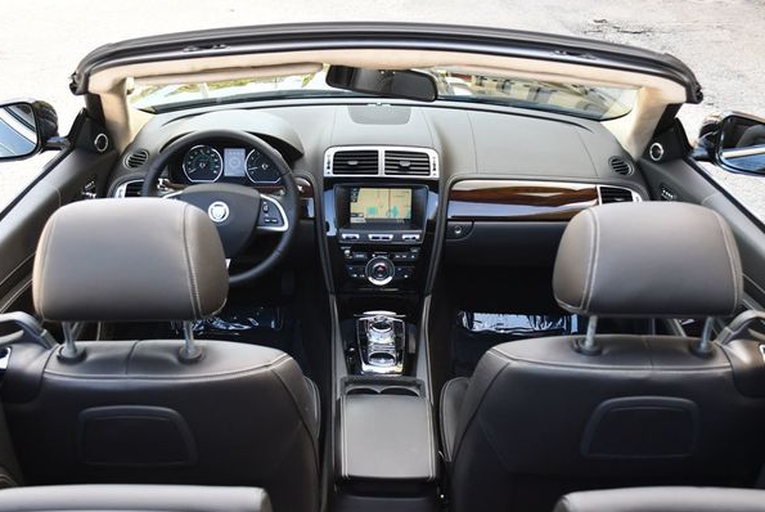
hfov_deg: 45.4
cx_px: 374
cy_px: 244
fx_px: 915
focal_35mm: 43
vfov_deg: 31.3
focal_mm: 20
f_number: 4
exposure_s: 1/250
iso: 400
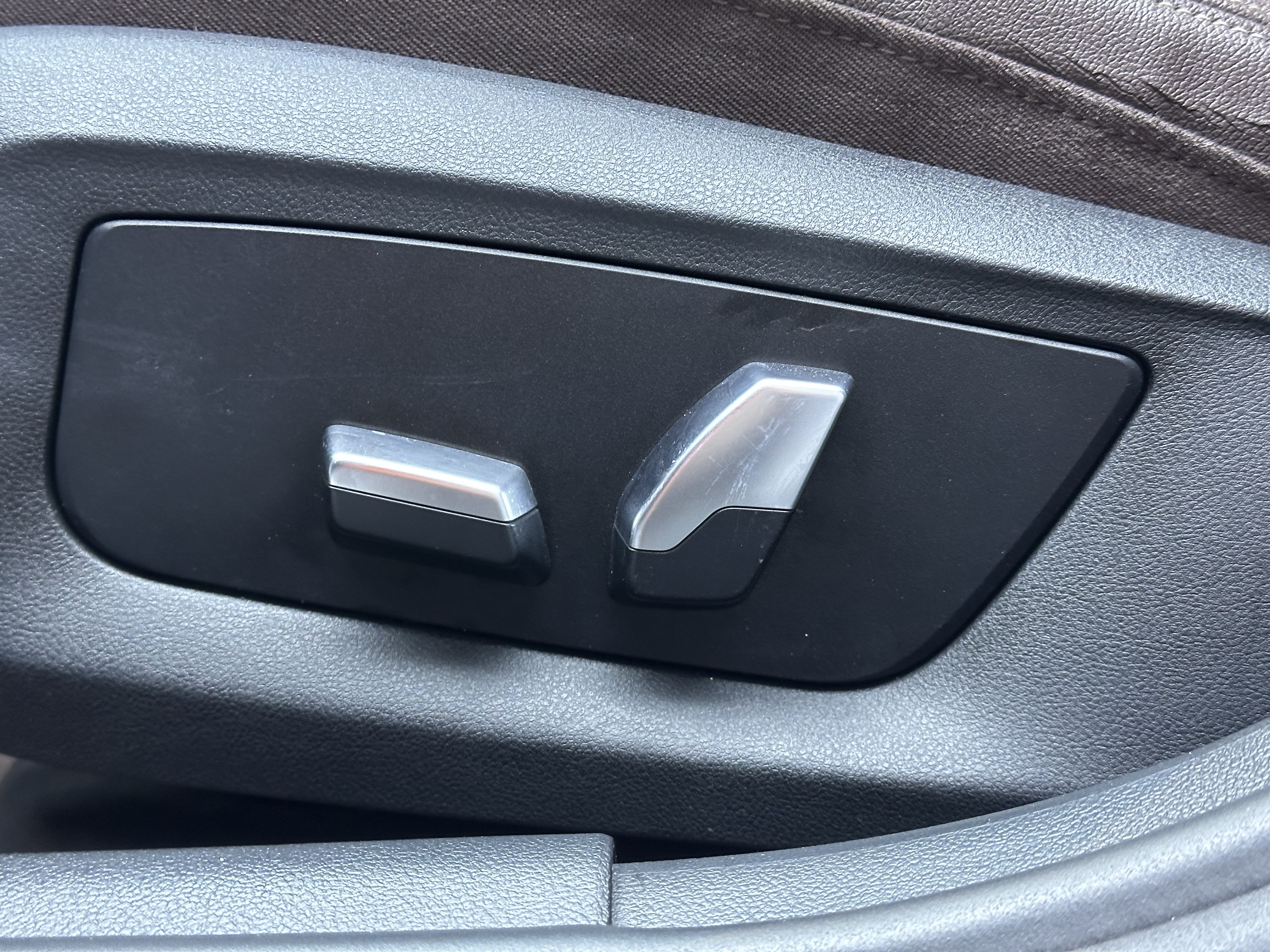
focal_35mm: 48
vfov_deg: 30.3
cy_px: 476
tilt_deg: -13.9
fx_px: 1761
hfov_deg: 39.7
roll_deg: +0.2
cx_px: 635
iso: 250
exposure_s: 1/35
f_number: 1.78
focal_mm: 6.86
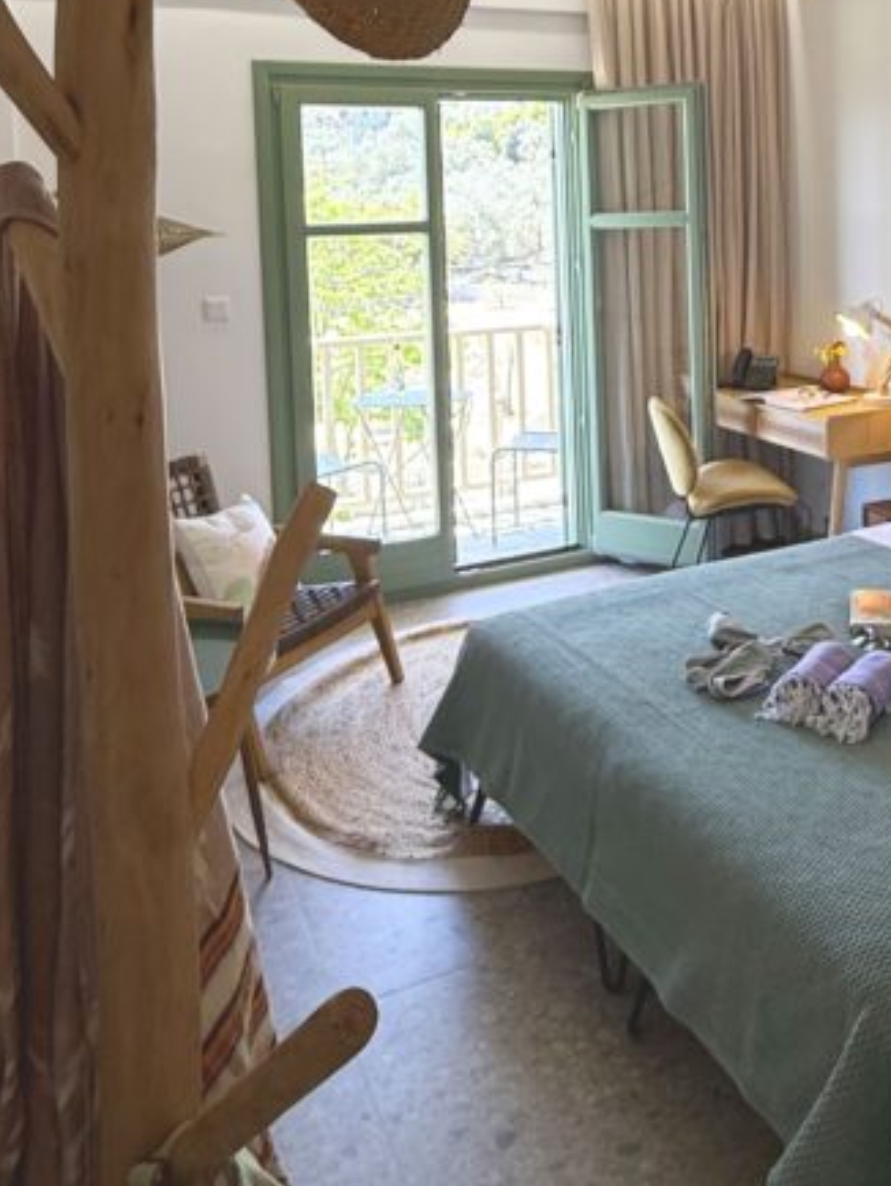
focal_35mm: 33
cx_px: 667
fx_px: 1131
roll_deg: +1.8
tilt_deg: -1.9
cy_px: 268
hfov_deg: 41.7
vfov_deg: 52.4
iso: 80
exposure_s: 1/100
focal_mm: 2.22
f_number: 2.2
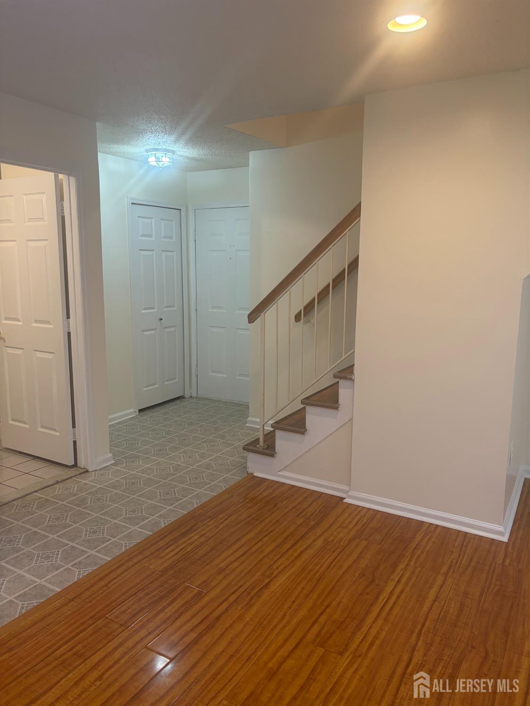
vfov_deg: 67.3
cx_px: 265
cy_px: 353
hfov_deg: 53.1
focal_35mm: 26
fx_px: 531
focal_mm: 5.96
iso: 100
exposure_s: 1/60
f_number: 1.6
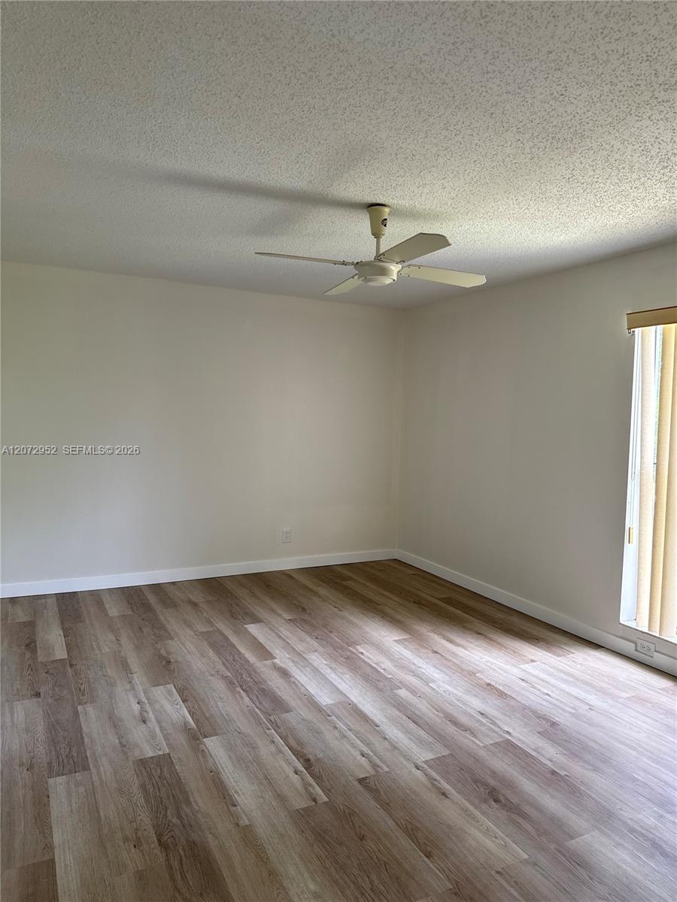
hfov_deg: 56.8
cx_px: 338
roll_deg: -2.0
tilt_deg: -0.7
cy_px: 451
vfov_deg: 71.6
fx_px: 626
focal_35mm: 24
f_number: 1.78
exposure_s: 1/121
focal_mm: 6.76
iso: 200
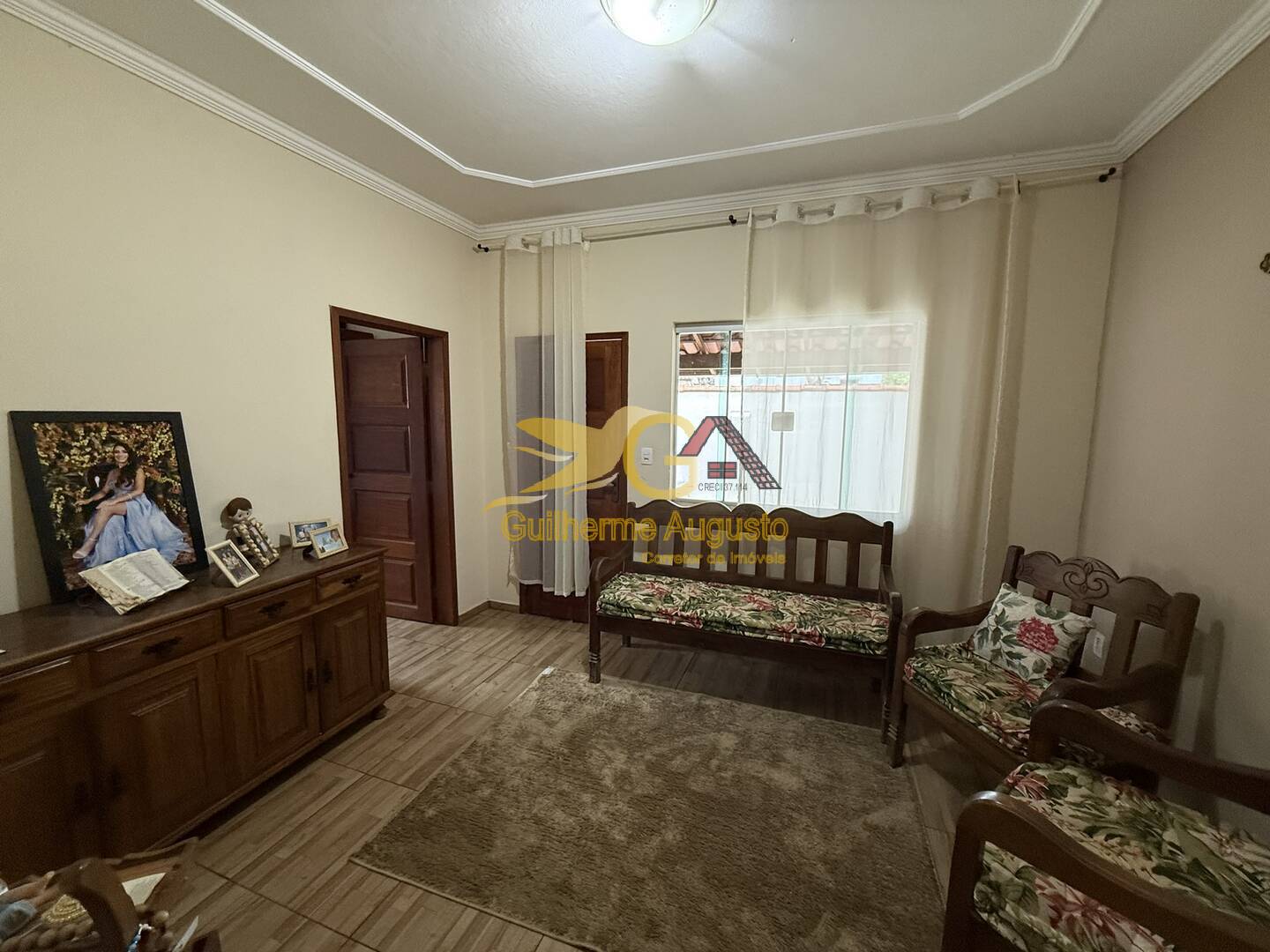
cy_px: 476
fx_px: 514
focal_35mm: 14
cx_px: 635
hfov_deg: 102.1
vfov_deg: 85.7
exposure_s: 1/60
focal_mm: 2.22
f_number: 2.2
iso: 250
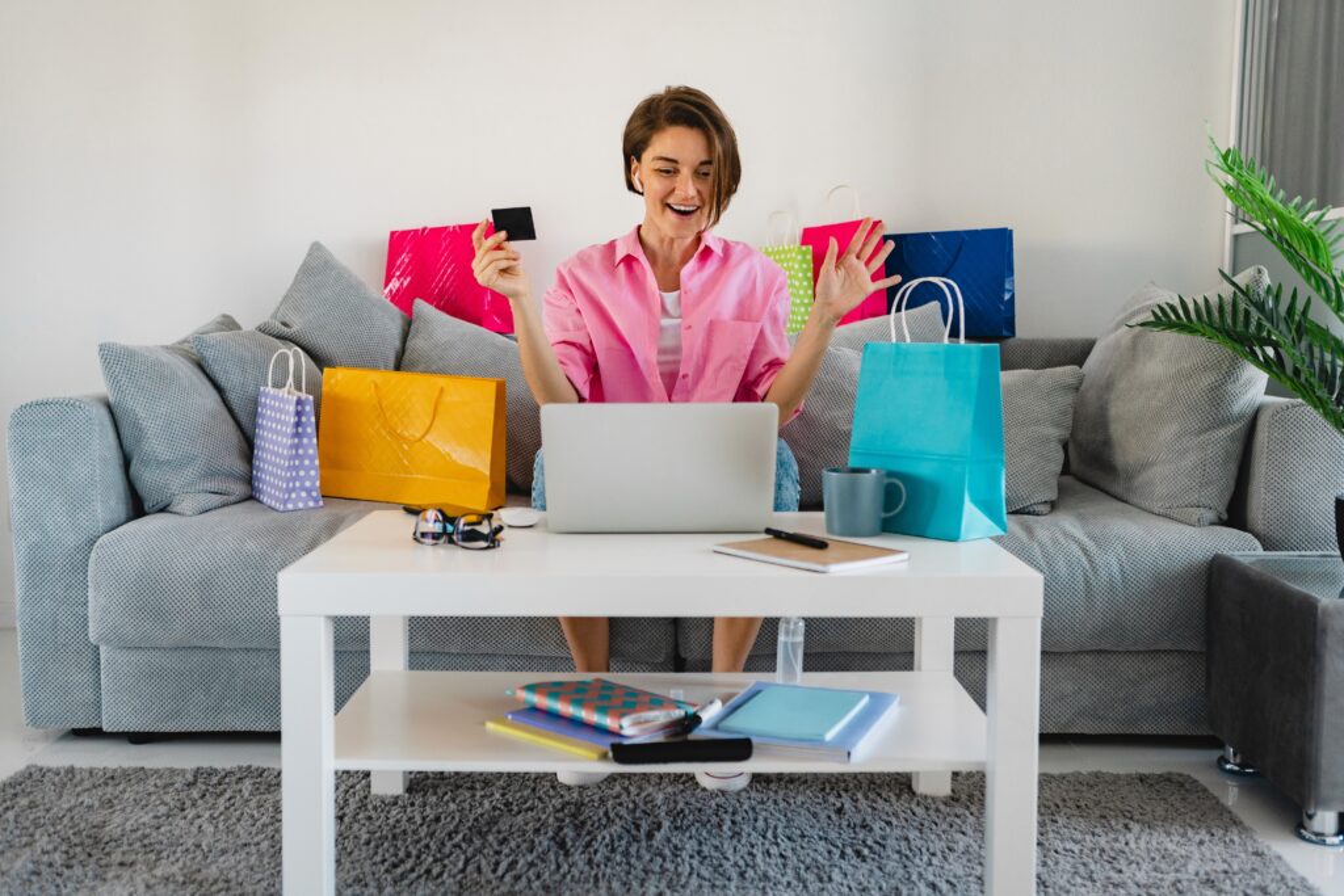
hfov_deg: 50.7
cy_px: 448
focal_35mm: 38
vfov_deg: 35.1
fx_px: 1419
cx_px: 672
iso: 800
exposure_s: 1/100
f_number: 2.8
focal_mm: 38
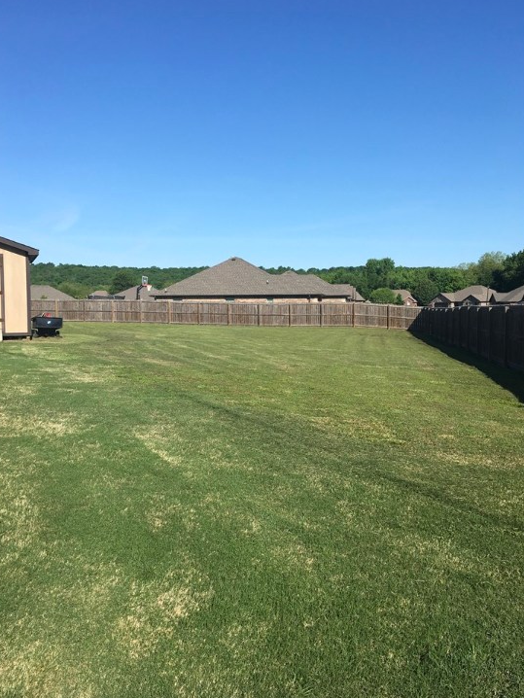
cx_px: 251
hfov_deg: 45.5
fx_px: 625
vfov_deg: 58.3
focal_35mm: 31
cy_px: 344
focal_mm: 4.15
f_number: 2.2
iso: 25
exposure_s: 1/1748
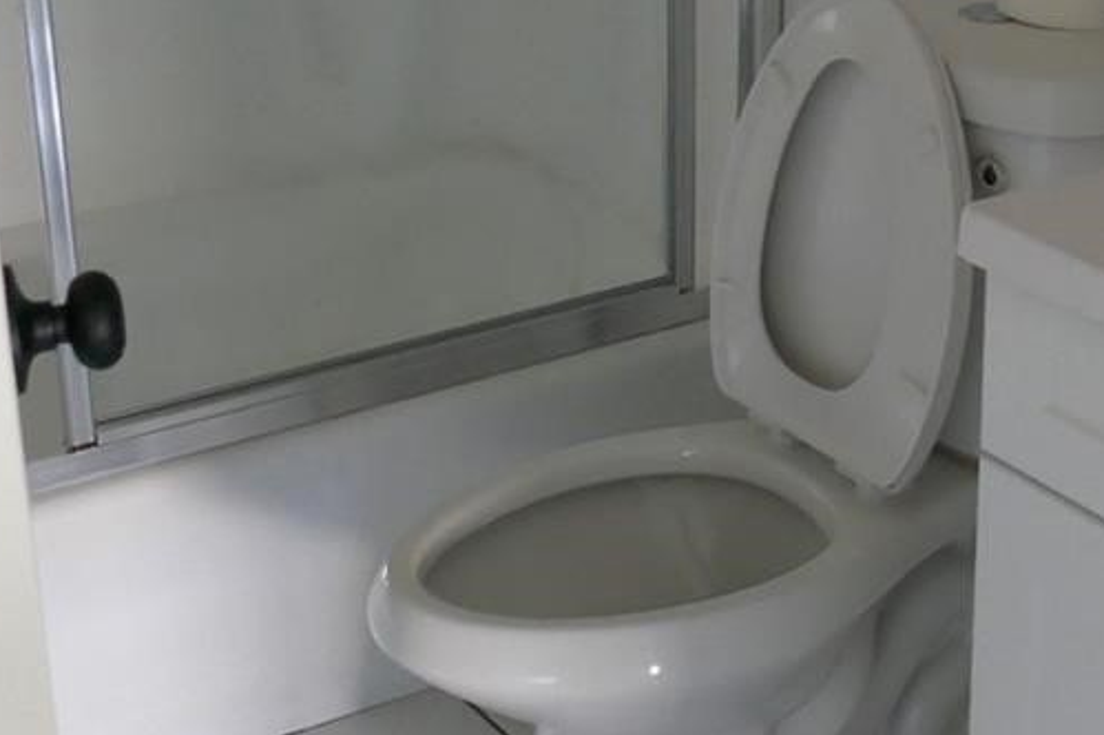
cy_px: 252
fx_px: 2329
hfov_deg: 26.4
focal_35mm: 76
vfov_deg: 17.9
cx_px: 816
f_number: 2.8
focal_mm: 9.1
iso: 2500
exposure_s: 1/125
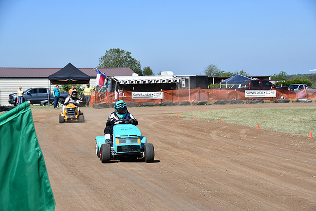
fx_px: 816
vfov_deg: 14.7
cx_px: 158
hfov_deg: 21.9
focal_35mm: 93
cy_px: 106
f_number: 9
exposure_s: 1/320
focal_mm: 62
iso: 100
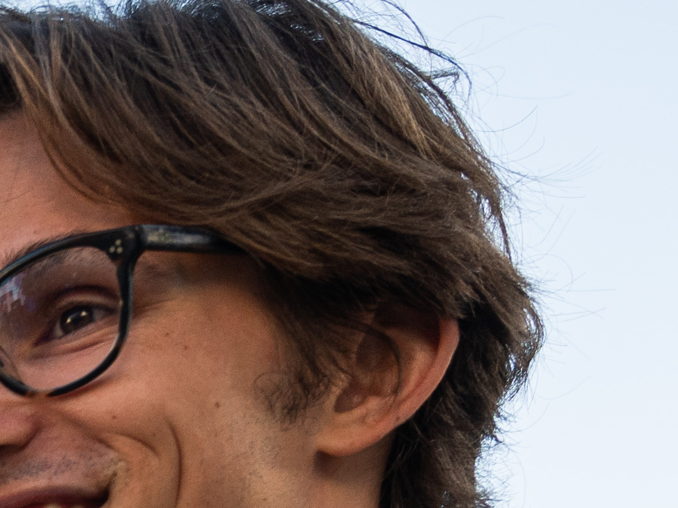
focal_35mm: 174
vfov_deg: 7.6
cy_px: 1435
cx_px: -1261
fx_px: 3415
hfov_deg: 9.3
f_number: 4.5
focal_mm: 25.5
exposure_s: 1/250
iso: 100
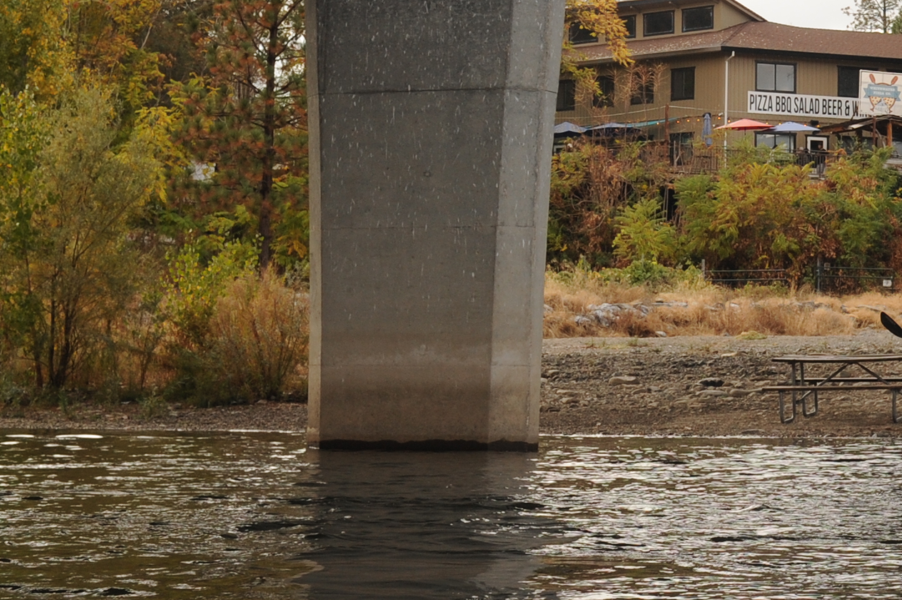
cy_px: -133
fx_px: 2579
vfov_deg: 12.9
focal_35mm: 103
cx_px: 945
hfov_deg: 19.2
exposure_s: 1/400
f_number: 9
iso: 500
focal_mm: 35
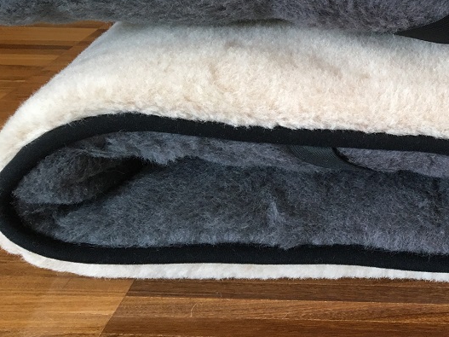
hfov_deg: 32.7
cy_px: 84
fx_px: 713
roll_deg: -2.3
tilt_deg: -22.4
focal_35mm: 55
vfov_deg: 26.2
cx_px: 425
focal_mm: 4.15
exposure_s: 1/33
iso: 64
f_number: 2.2
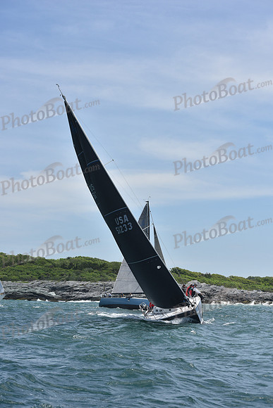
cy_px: 204
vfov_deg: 26.0
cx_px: 136
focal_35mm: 78
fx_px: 887
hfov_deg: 17.5
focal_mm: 78
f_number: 7.1
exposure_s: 1/1250
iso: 250
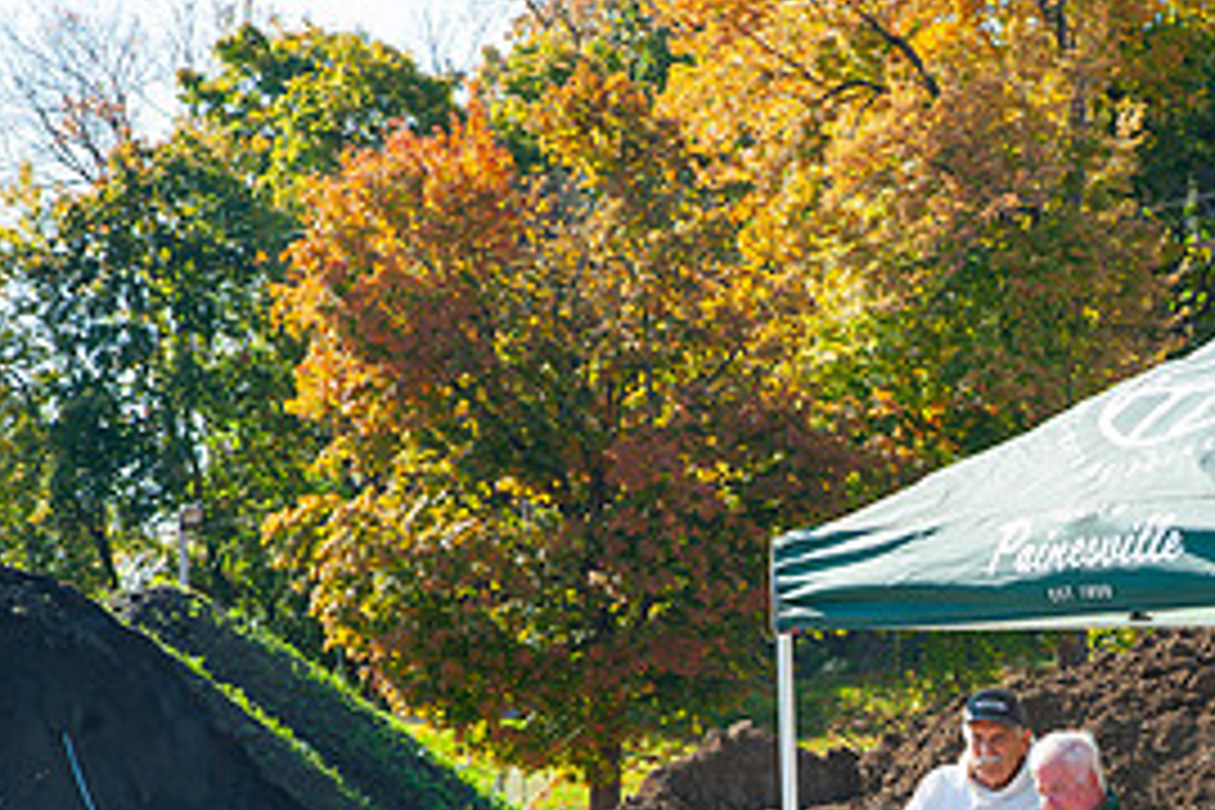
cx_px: 1066
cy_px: 832
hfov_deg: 15.7
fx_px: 4353
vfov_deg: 10.5
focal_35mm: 129
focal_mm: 60
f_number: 13
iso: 400
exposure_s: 1/200
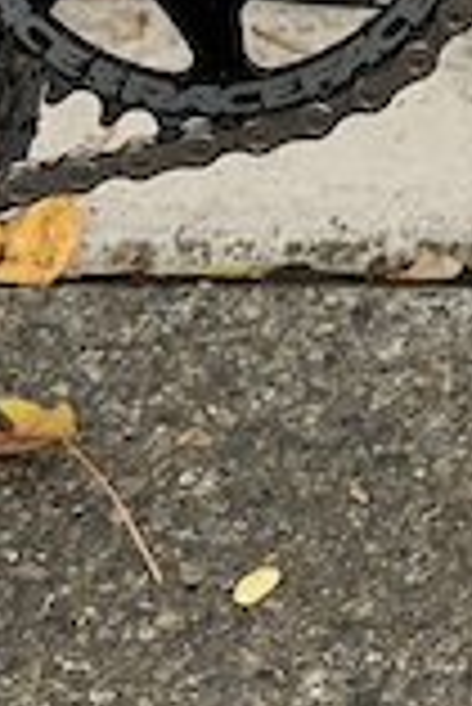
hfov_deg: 9.8
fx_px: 2708
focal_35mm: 138
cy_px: -648
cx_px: 544
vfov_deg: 13.1
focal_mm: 4.25
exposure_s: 1/122
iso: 25
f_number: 1.8
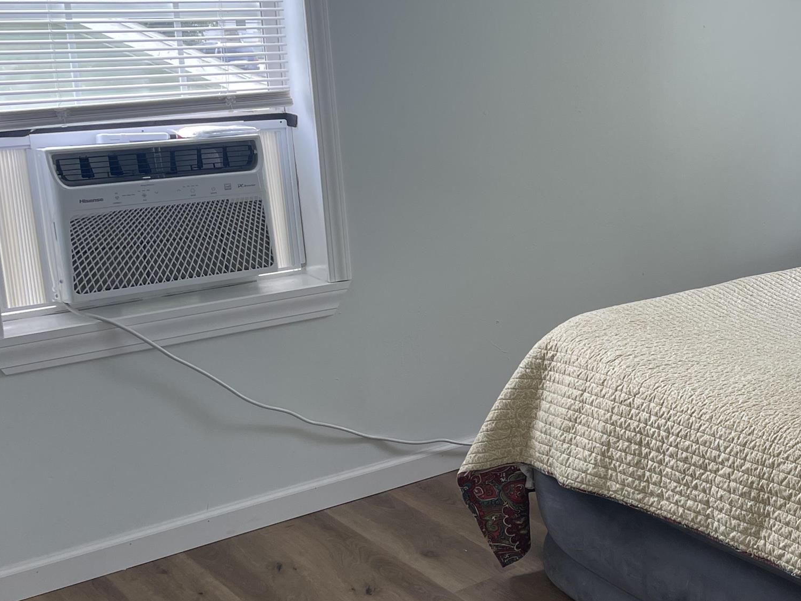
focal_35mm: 53
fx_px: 1226
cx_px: 796
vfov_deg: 27.5
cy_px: 280
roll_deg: -0.1
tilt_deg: -13.1
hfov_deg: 33.2
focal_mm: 4.2
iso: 32
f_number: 1.6
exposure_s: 1/121
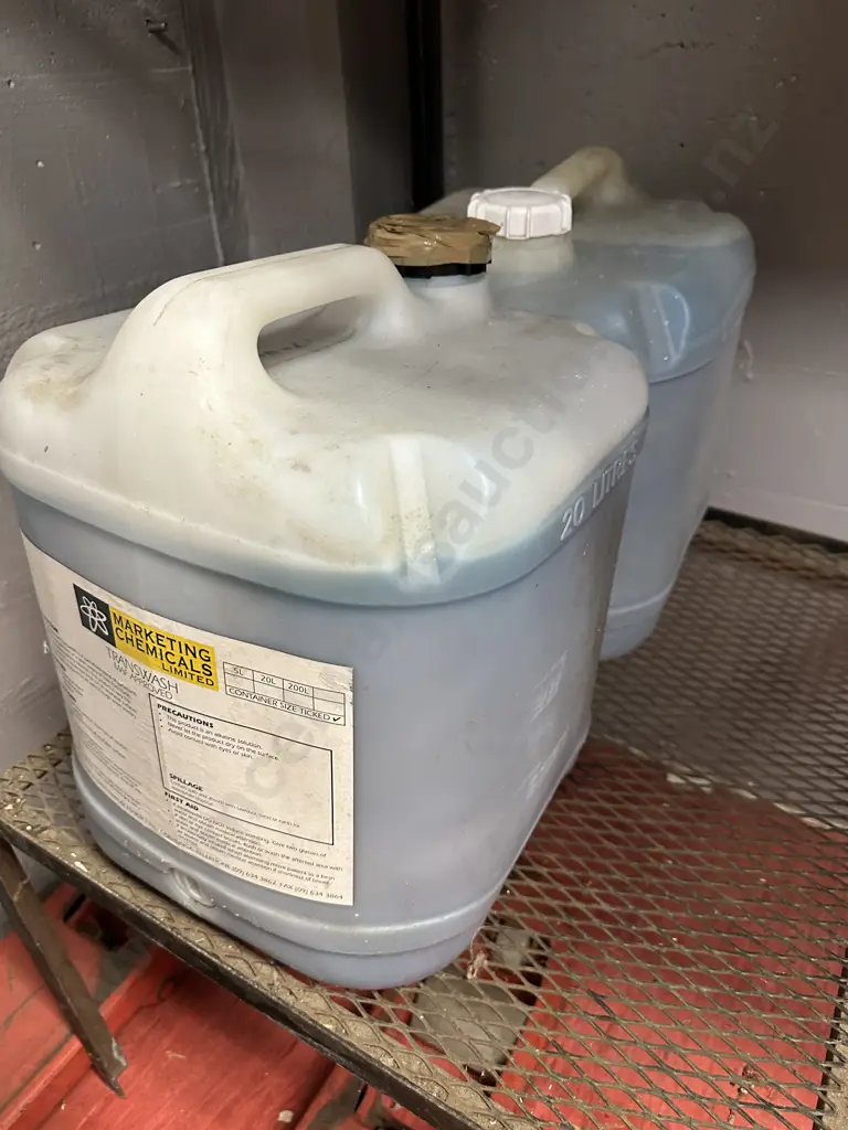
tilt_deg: -31.7
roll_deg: +2.9
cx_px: 424
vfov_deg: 71.6
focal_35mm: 24
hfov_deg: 56.8
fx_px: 784
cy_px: 565
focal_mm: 6.86
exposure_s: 1/50
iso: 500
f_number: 1.78
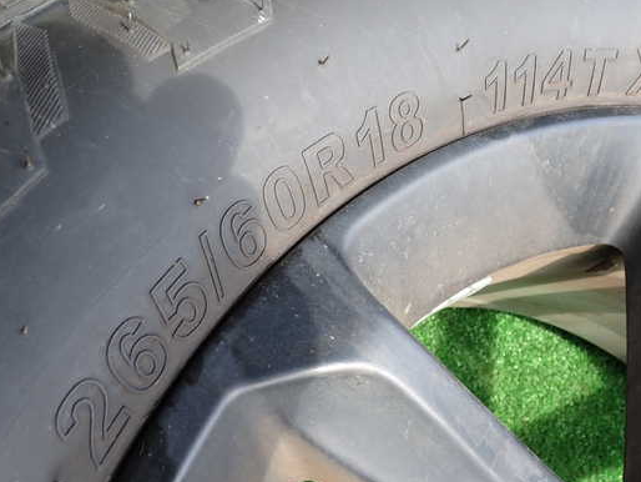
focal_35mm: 35
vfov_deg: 40.7
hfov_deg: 52.4
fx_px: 648
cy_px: 247
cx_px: 363
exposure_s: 1/125
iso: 100
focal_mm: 5.4
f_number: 3.2
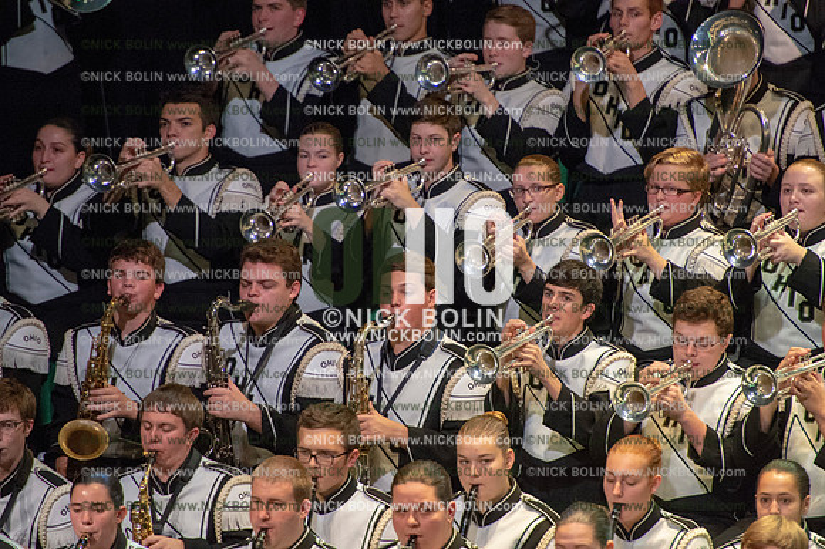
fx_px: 9161
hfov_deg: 5.2
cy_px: 274
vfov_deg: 3.4
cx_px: 412
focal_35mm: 400
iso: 8000
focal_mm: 400
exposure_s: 1/320
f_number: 5.6
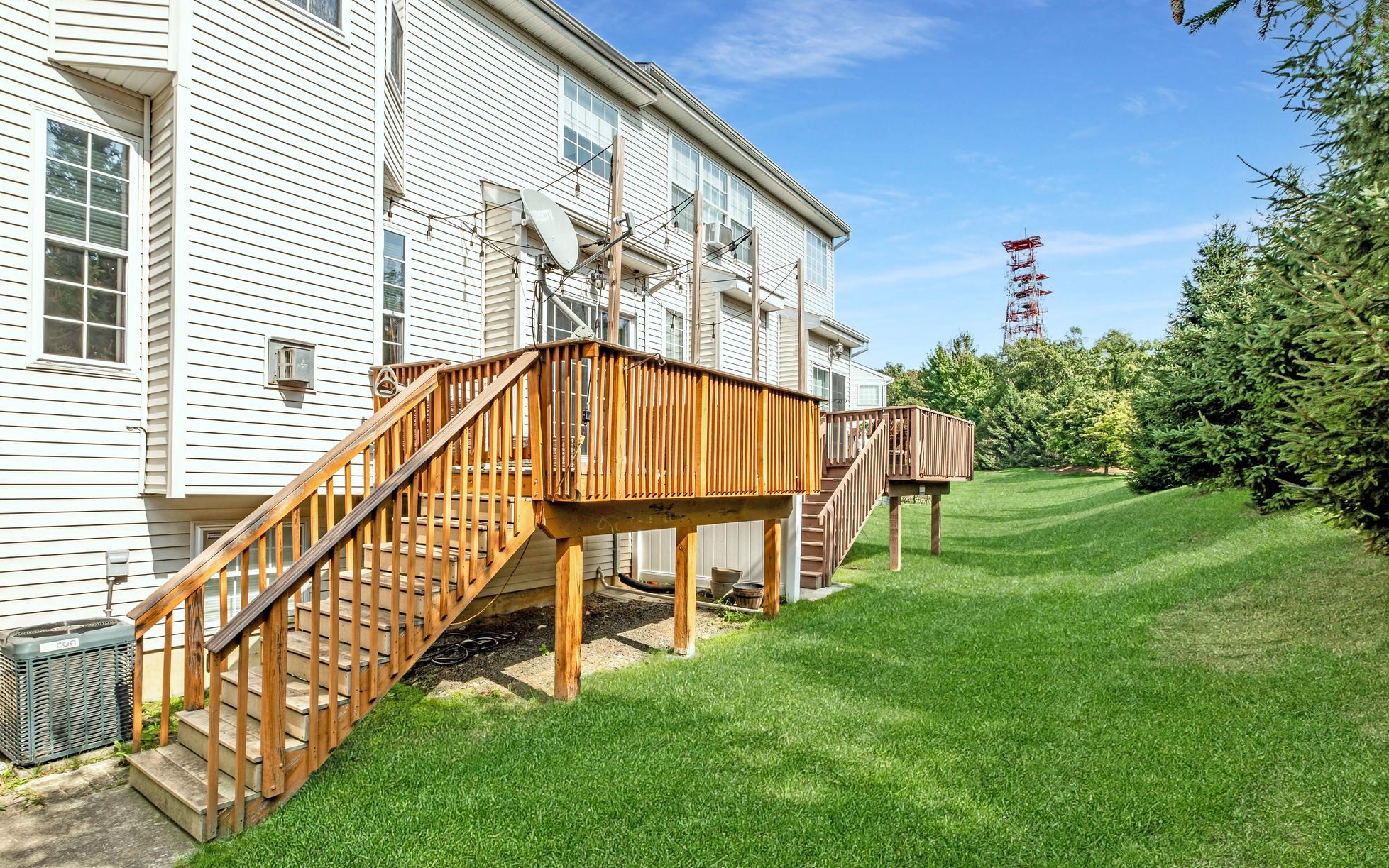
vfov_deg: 71.1
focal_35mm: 16
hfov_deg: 97.8
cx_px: 668
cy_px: 469
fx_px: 606
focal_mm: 10
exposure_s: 1/900
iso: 320
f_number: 10
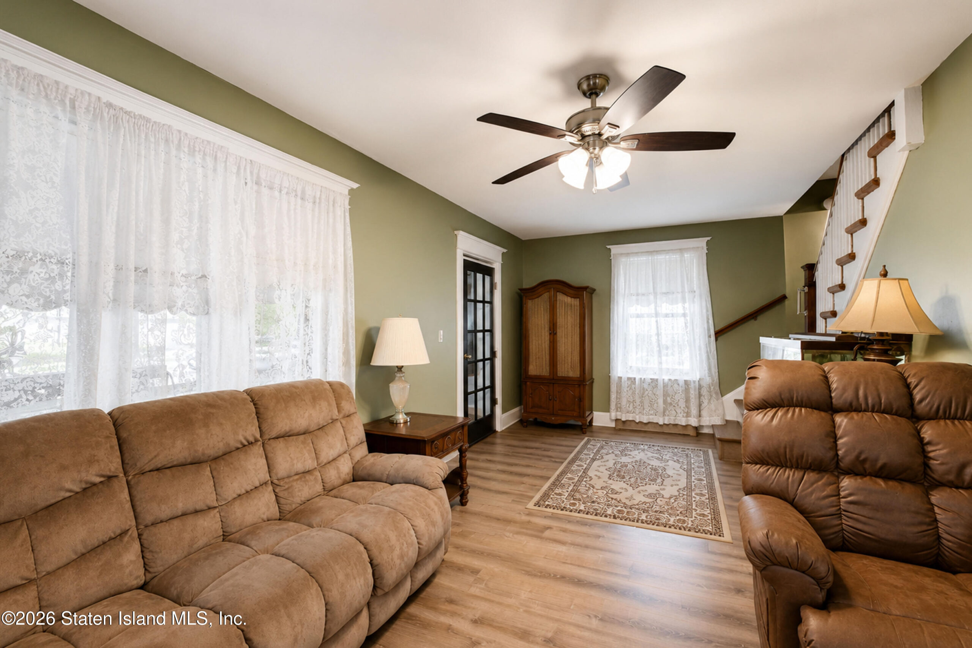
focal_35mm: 15
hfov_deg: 100.4
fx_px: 405
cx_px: 486
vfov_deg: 77.3
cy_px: 324
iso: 2000
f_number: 5.6
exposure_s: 1/40
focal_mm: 10
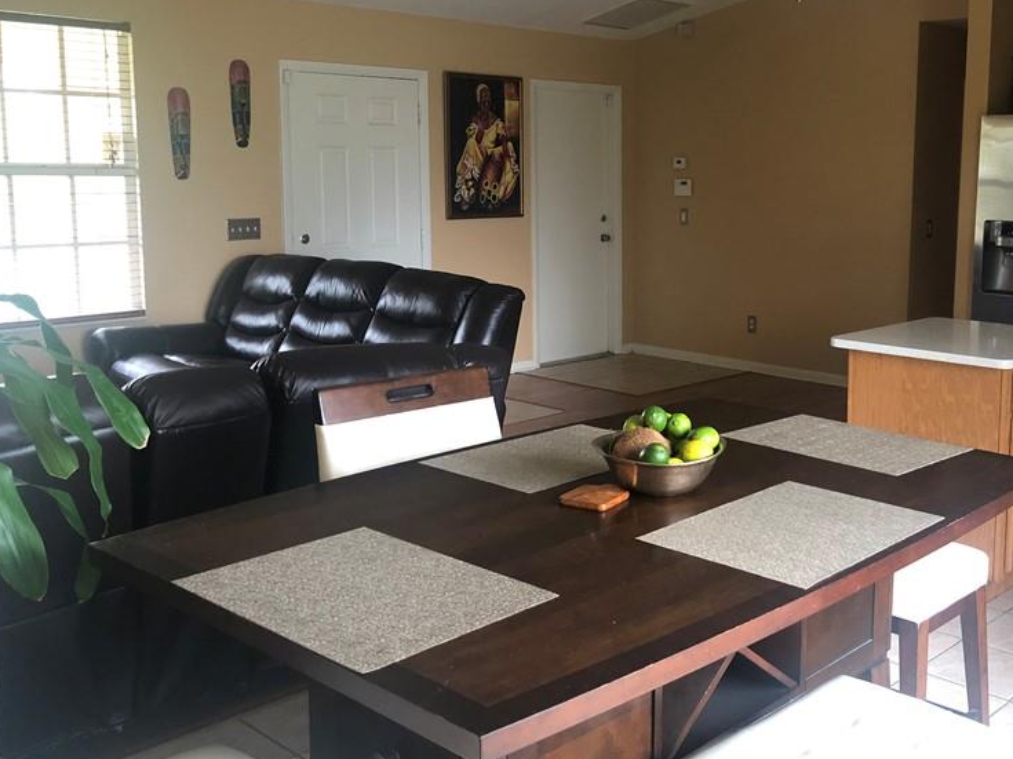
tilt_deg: -7.4
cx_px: 686
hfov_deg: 47.0
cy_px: 317
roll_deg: -0.9
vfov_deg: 36.7
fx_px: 1141
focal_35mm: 39
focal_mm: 4
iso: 100
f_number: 1.8
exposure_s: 1/13
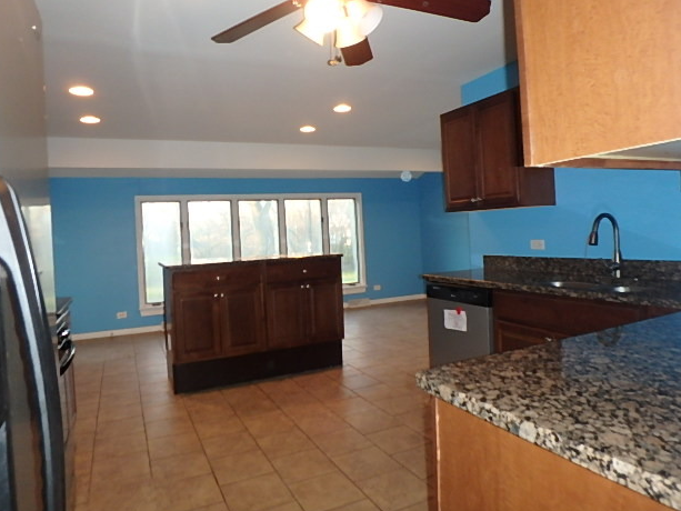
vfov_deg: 56.8
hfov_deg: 71.6
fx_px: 472
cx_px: 327
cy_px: 248
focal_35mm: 24
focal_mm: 4
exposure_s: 1/30
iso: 400
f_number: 3.8
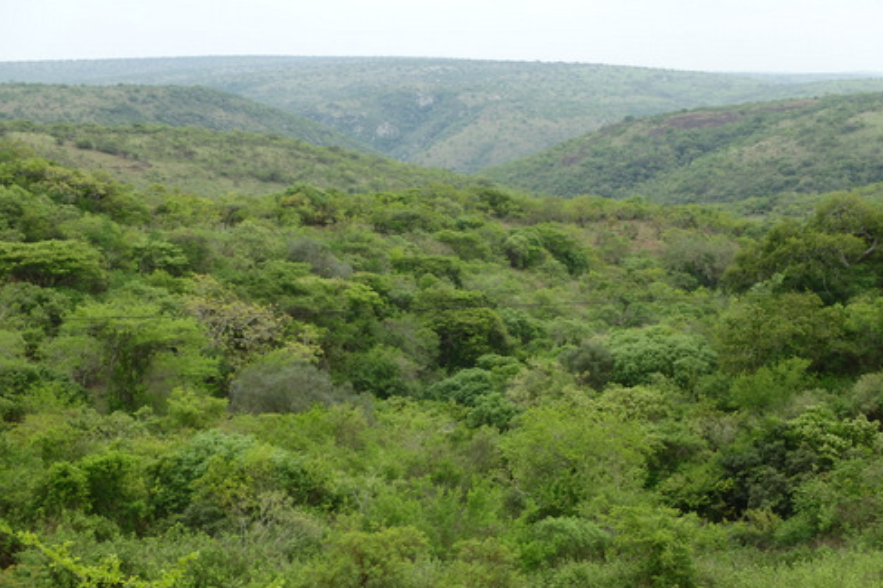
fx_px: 1201
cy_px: 321
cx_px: 442
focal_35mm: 49
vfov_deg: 27.5
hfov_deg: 40.4
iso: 125
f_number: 4.9
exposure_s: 1/200
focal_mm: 8.3
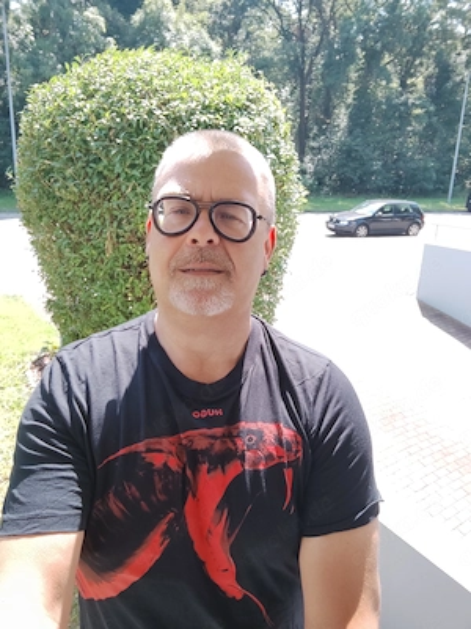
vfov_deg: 81.7
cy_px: 314
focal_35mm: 20
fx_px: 363
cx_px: 236
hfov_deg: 66.0
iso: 50
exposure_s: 1/297
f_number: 2.45
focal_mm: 3.49
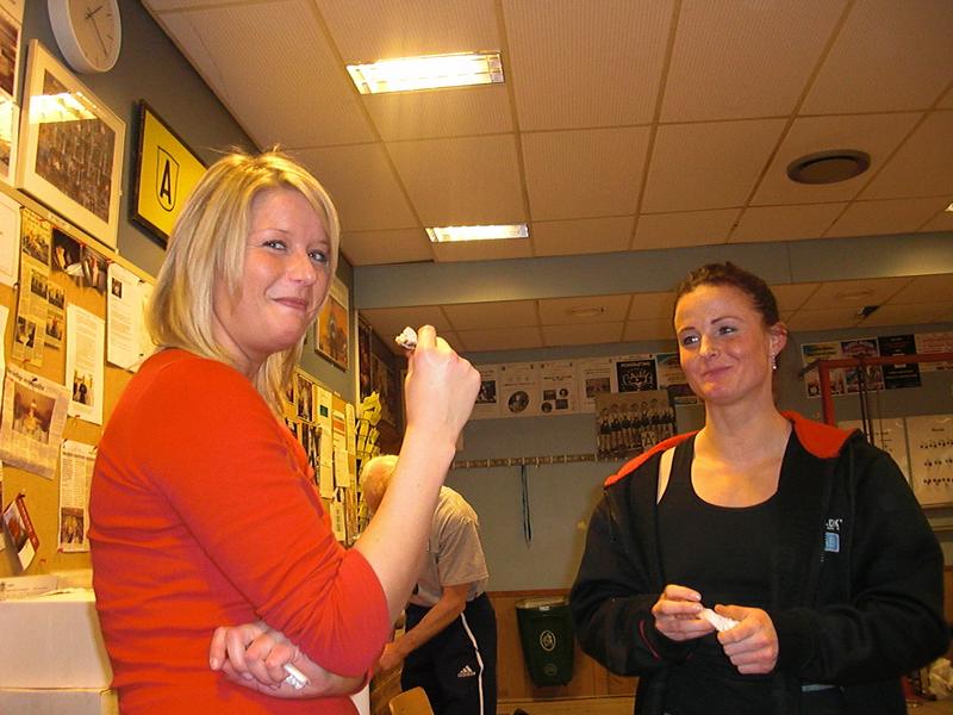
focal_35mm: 36
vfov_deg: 39.7
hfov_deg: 51.4
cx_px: 476
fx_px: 991
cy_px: 358
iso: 400
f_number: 2.8
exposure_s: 1/60
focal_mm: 6.3
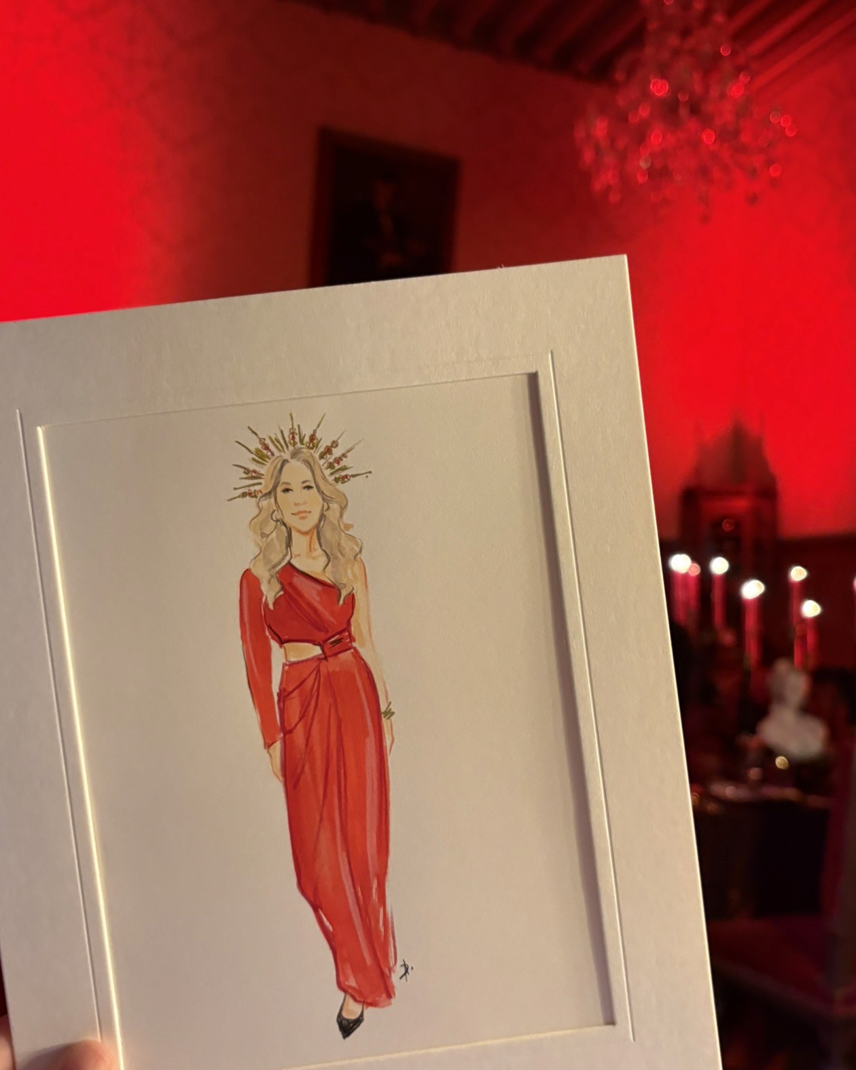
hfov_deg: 44.4
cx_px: 493
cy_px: 550
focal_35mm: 33
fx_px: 1045
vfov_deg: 54.2
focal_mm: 5.96
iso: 400
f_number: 1.6
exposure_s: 1/50
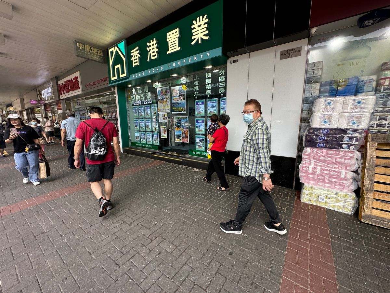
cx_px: 195
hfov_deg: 102.1
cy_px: 146
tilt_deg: -9.2
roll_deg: -0.1
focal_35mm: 14
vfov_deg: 85.7
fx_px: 158
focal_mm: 2.22
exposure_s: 1/145
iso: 40
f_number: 2.2
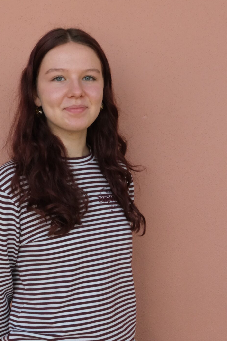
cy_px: 200
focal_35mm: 59
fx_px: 558
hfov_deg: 22.9
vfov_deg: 33.9
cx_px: 75
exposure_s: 1/100
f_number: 22
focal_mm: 28.5
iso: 4000
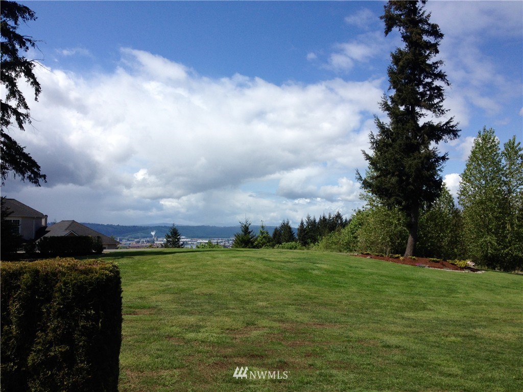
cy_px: 196
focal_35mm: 35
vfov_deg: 40.7
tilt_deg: +5.9
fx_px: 529
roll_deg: +1.3
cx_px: 262
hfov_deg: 52.6
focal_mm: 4.28
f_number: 2.4
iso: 50
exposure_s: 1/2513
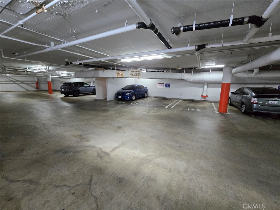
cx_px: 140
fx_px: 105
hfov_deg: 106.2
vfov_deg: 89.9
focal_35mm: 13
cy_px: 105
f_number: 2.2
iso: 800
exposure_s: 1/60
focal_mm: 2.2
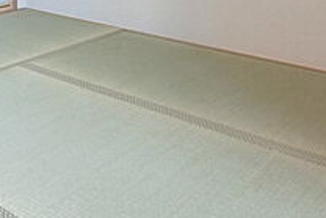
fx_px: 517
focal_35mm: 57
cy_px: -105
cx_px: 22
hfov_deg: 32.9
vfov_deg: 20.5
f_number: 2.7
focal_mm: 4.06
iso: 400
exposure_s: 1/100
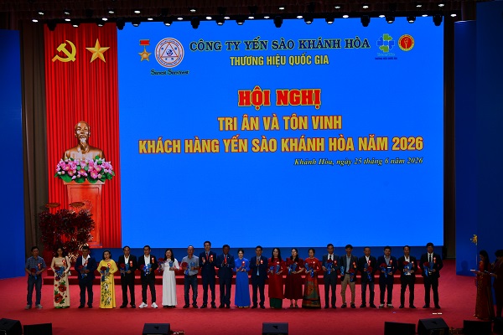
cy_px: 168
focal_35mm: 69
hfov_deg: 29.2
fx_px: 964
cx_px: 252
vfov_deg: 19.7
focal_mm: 46
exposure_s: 1/80
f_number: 11
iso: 400
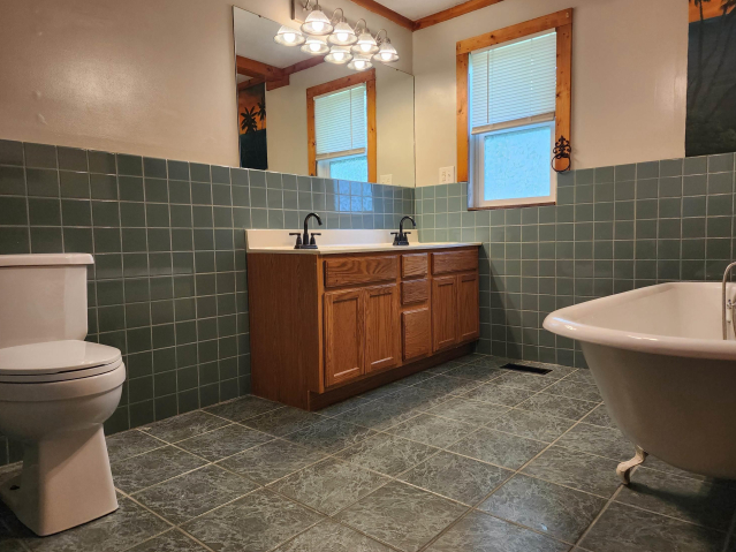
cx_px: 377
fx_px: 510
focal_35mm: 24
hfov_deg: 71.6
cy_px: 279
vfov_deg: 56.8
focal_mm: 6.4
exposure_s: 1/120
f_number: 1.8
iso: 160
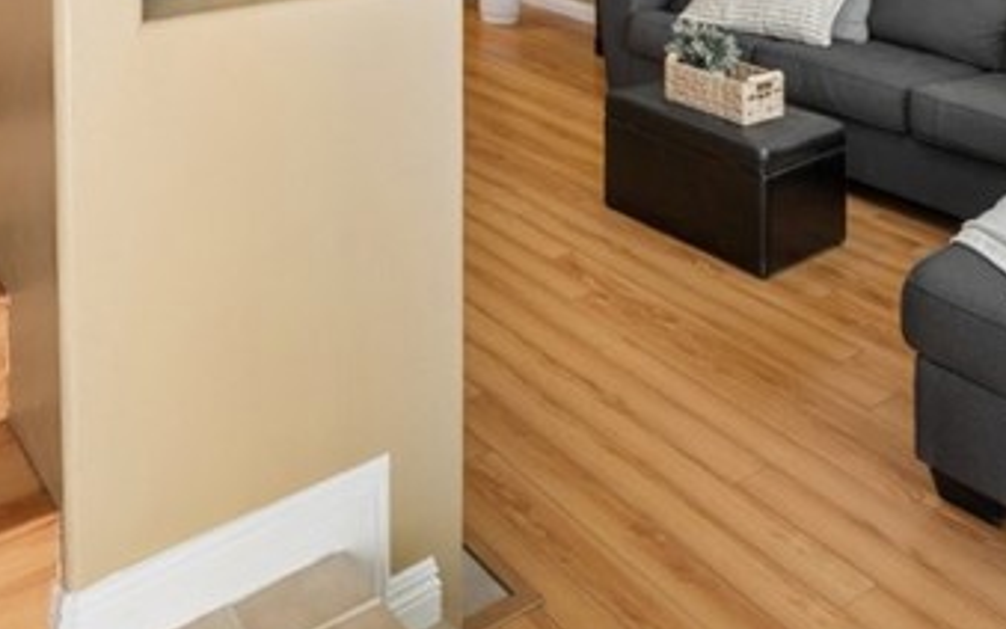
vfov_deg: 27.1
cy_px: -248
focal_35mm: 37
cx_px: 261
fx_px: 1015
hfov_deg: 50.7
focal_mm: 12
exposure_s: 1/40
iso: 400
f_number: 8
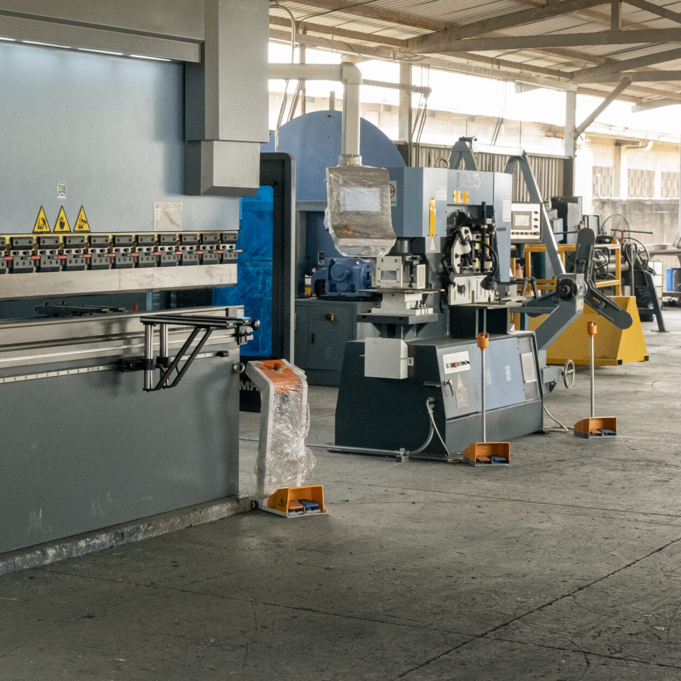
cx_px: 53
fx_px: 1424
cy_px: 261
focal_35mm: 64
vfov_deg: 26.8
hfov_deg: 25.9
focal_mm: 24.9
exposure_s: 1/200
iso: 2500
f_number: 6.4
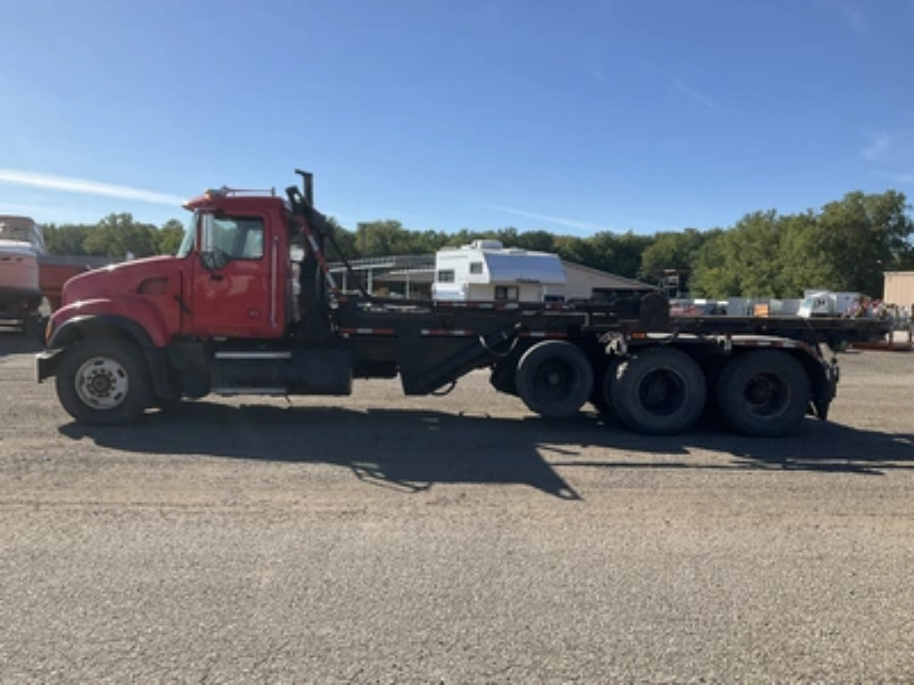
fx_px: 766
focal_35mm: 29
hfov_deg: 61.7
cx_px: 457
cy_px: 342
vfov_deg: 48.2
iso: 25
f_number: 1.8
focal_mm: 3
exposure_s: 1/1912
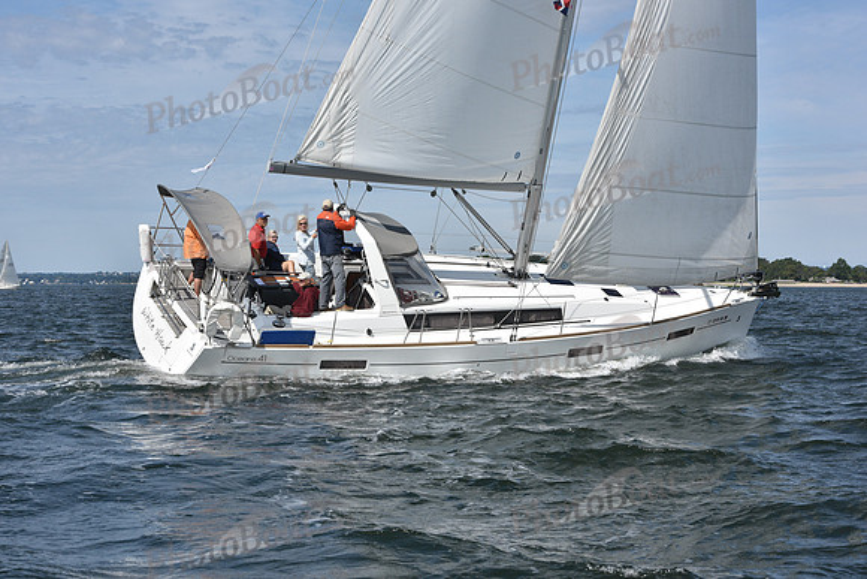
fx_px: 1686
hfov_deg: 28.8
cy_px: 290
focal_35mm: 70
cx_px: 434
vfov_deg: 19.5
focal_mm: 70
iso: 320
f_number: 11
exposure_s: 1/1000
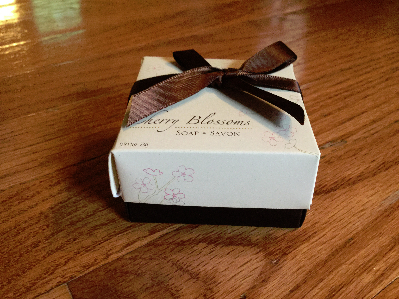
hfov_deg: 58.4
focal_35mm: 31
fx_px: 357
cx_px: 200
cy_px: 150
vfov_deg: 45.4
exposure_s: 1/15
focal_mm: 3.3
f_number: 2.4
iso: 200
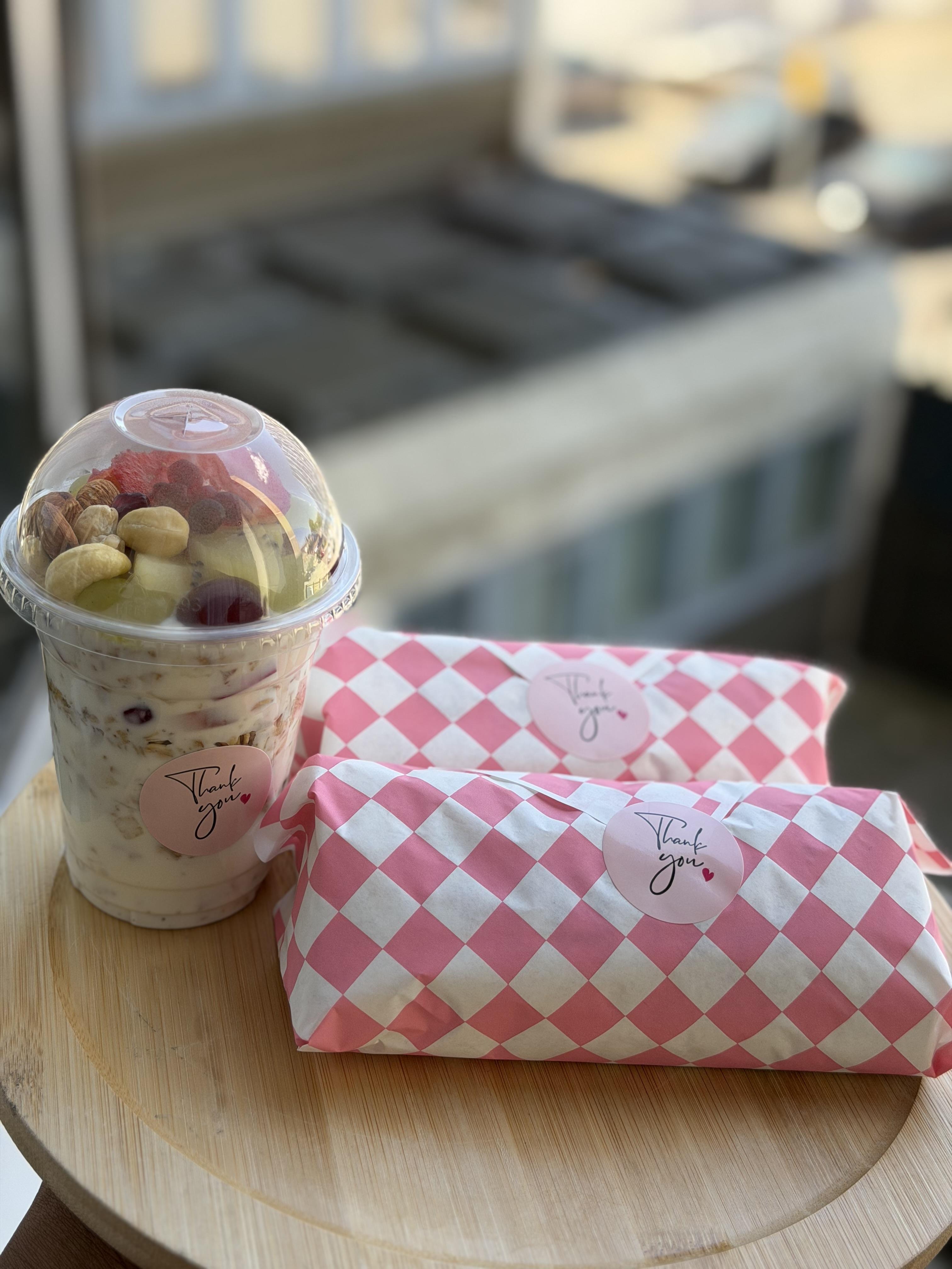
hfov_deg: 30.3
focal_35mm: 48
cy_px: 634
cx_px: 476
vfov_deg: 39.7
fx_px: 1760
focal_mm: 6.76
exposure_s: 1/754
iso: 64
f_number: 1.78
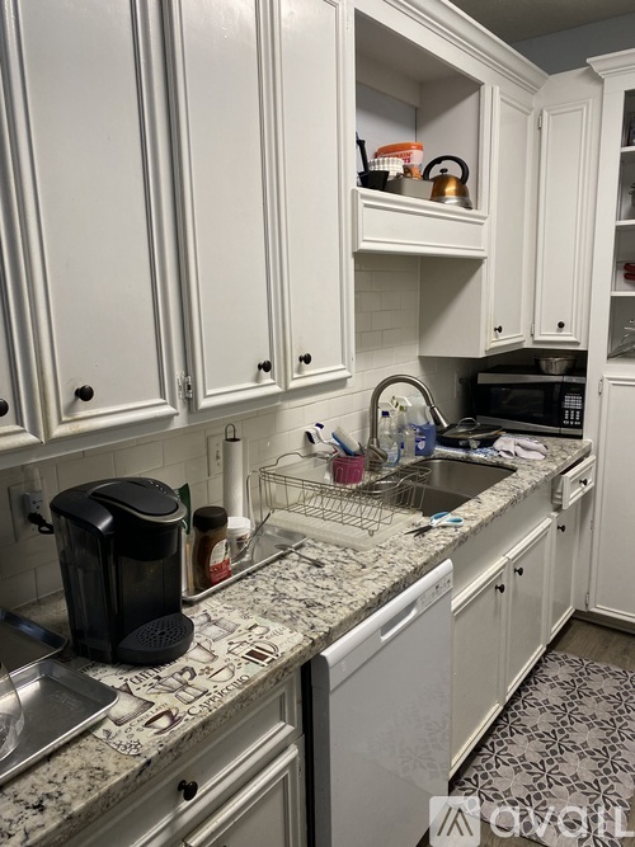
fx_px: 636
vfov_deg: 67.3
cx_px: 318
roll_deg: +2.0
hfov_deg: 53.0
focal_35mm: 26
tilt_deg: -8.6
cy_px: 424
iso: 125
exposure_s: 1/120
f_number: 1.8
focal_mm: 4.25
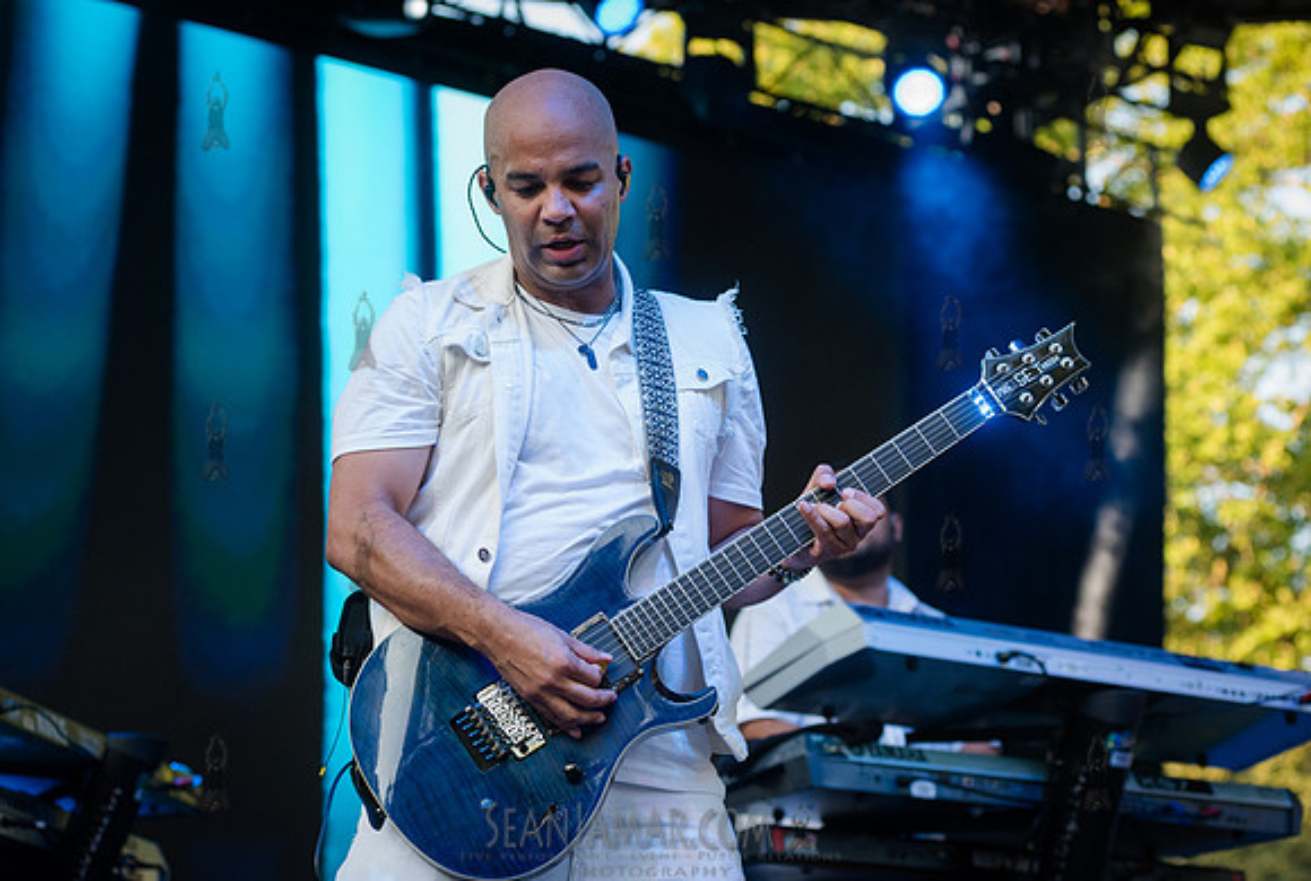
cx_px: 697
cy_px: 416
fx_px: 3099
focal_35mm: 85
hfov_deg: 23.9
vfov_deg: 16.2
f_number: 4.5
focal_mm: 80
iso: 1600
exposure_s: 1/800
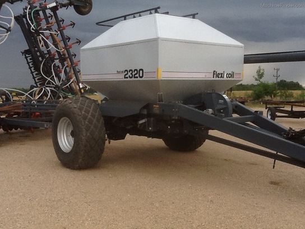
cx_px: 152
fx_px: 282
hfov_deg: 56.8
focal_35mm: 32
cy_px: 114
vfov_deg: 44.2
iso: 64
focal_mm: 2.03
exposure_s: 1/260
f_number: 2.4
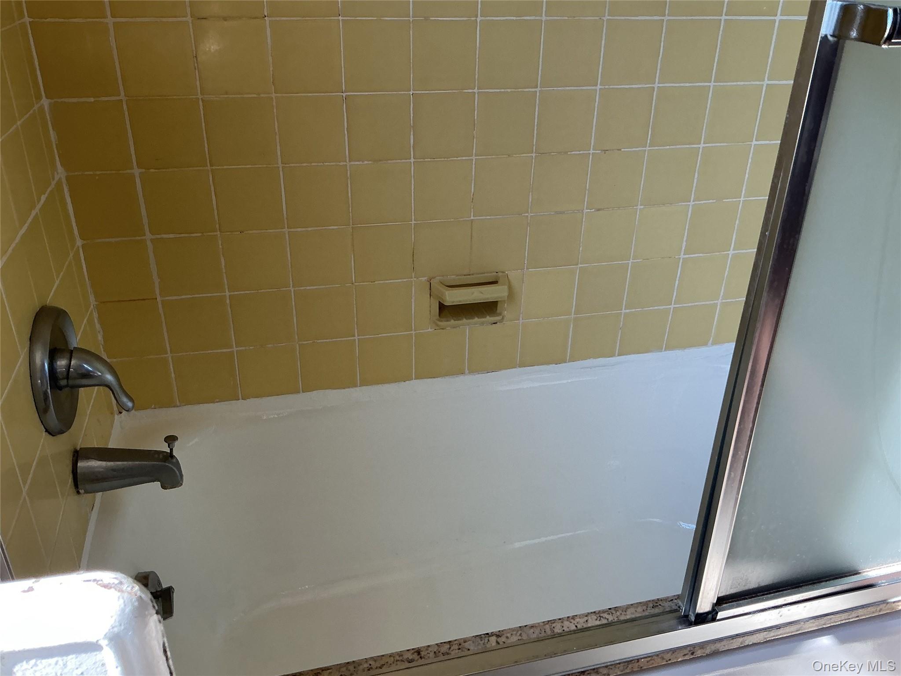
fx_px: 755
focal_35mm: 29
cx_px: 450
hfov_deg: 61.7
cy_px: 338
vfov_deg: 48.2
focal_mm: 3
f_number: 1.8
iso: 40
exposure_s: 1/120
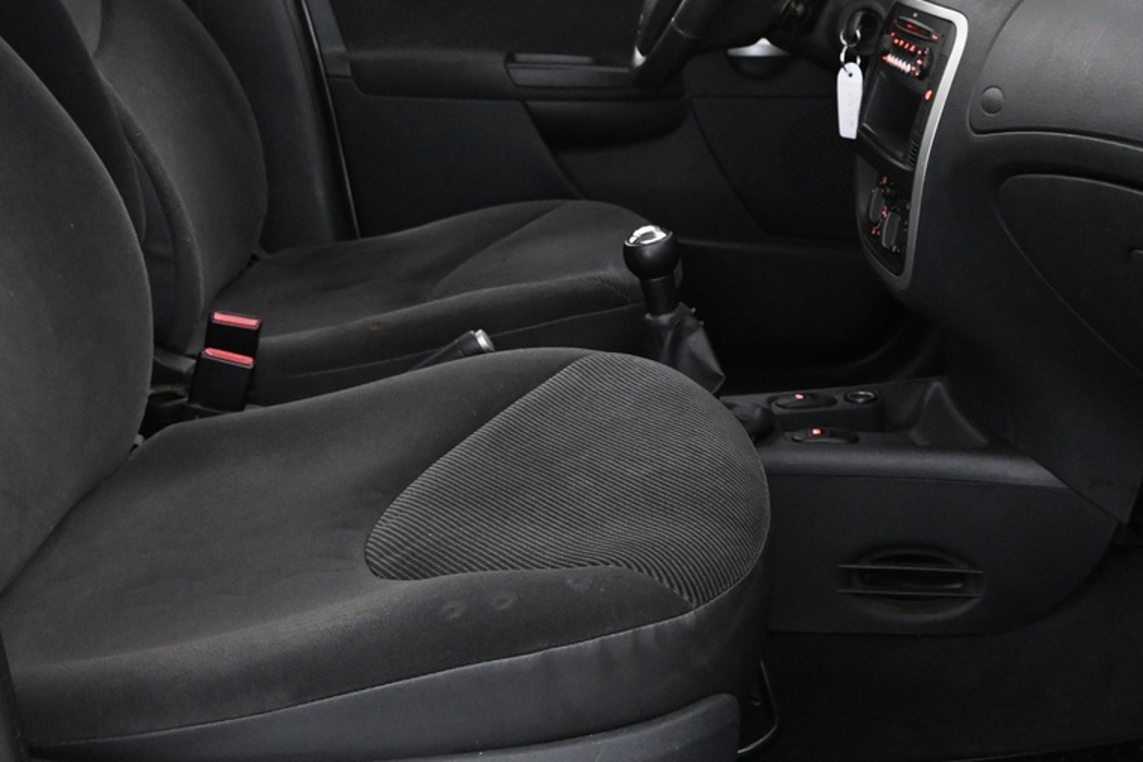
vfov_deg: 26.0
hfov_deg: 38.9
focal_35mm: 51
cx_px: 561
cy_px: 144
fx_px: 1619
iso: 3200
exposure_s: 1/25
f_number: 3.5
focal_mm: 16
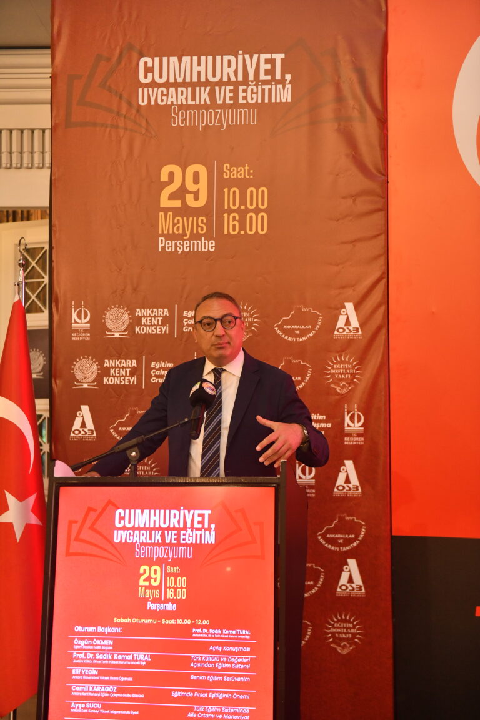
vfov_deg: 36.2
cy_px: 360
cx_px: 240
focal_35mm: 55
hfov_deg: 24.6
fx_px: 1100
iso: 2000
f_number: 2.8
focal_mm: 55
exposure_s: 1/250
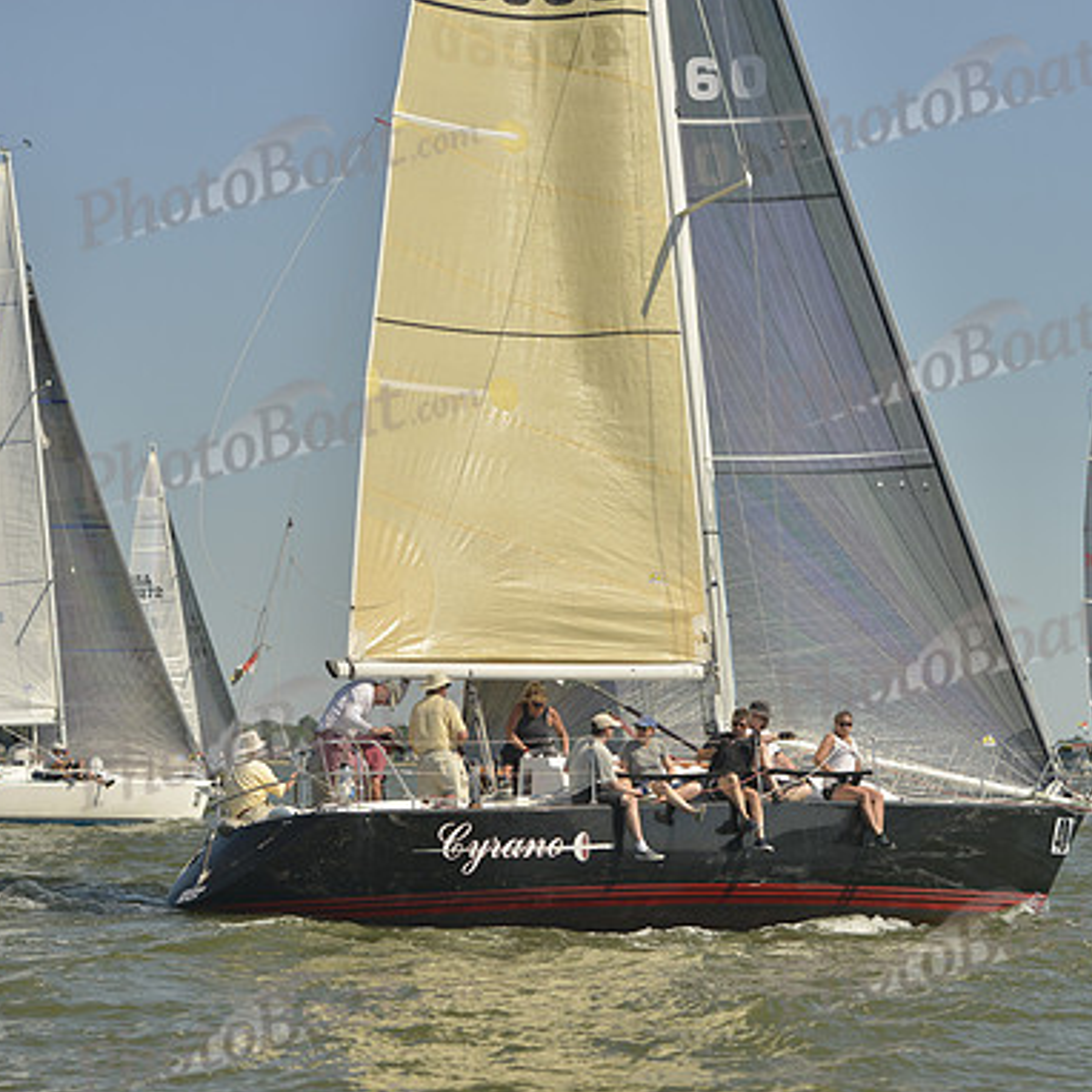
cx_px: 629
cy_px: 547
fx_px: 3962
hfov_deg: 15.7
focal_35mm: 111
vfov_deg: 15.7
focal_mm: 86
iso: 200
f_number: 5
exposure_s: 1/1250
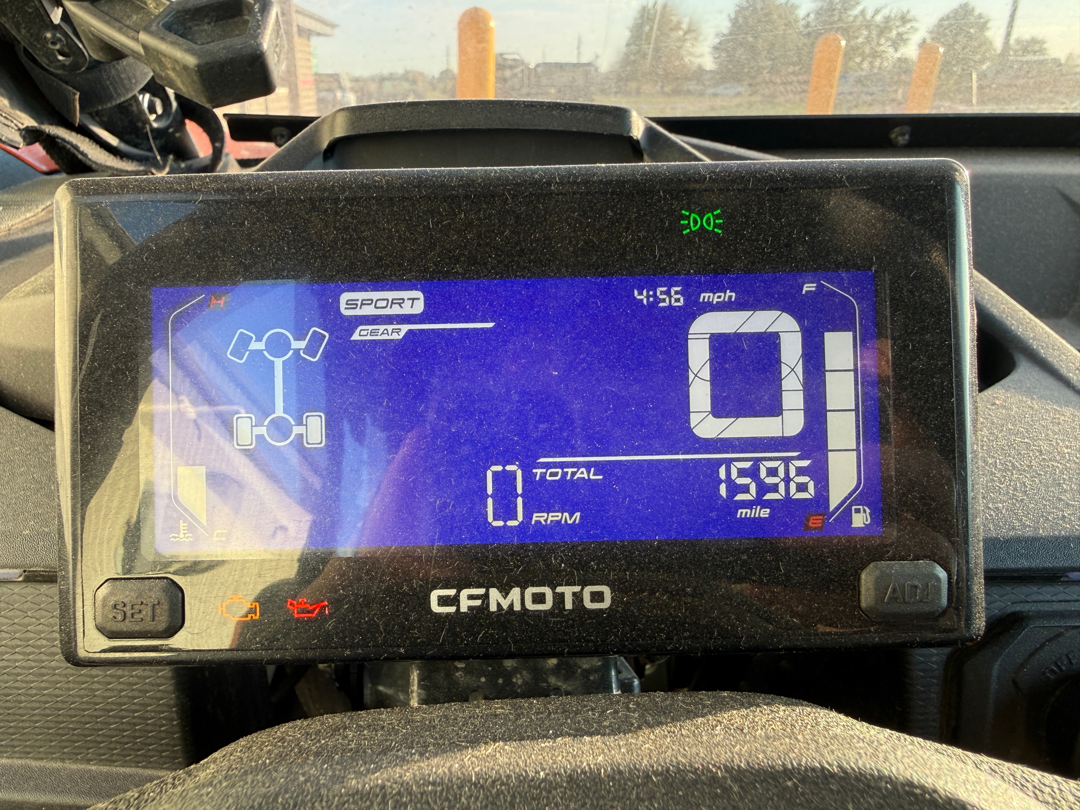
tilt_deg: -21.7
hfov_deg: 69.4
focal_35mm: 25
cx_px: 540
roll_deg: +0.2
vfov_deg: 54.9
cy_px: 405
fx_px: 780
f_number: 2.2
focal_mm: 2.22
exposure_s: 1/100
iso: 64
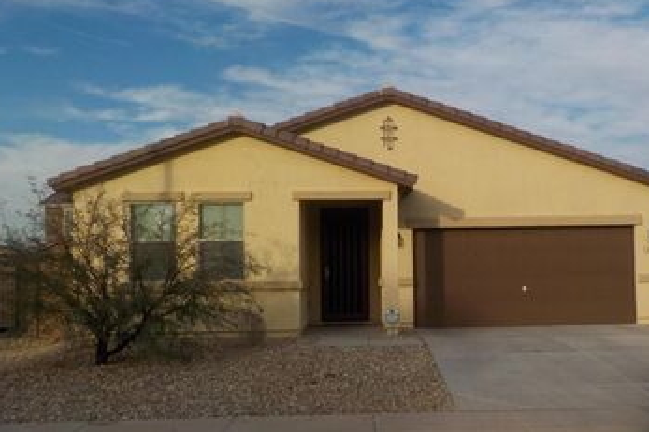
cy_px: 233
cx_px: 421
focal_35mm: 45
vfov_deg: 29.8
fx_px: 811
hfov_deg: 43.1
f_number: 3.3
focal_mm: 4.1
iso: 125
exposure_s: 1/1250
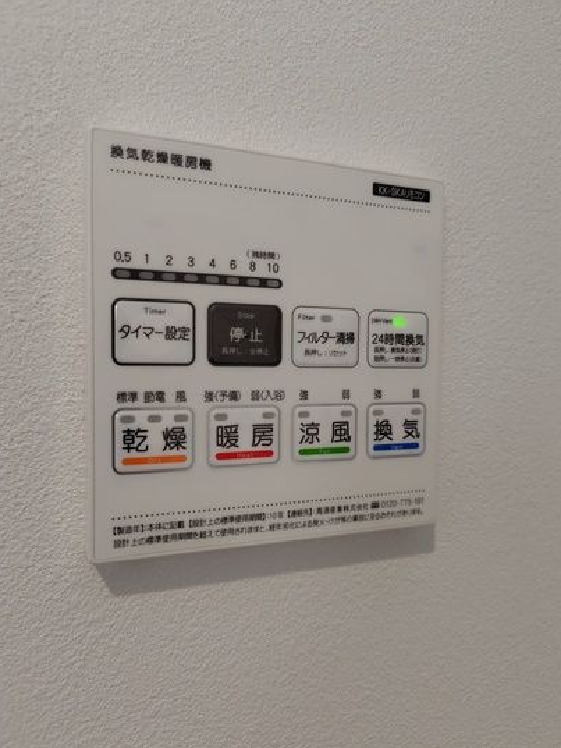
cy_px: 387
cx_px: 288
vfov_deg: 71.6
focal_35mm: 24
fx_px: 518
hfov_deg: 56.8
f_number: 1.9
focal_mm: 5.6
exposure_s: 1/120
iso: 265
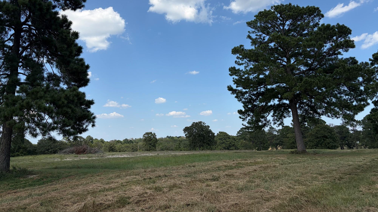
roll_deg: +1.8
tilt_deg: +14.0
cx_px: 187
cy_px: 72
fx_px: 291
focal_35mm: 29
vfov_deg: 39.7
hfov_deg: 66.1
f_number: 1.6
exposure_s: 1/4608
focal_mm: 5.96
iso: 50
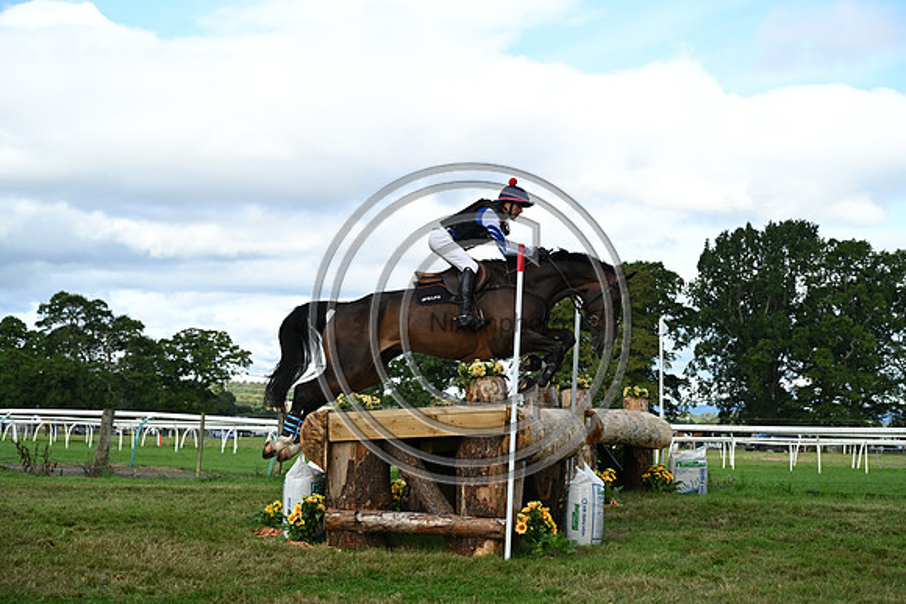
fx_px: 1435
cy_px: 302
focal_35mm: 57
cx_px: 453
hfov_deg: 35.0
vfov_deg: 23.8
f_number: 4.5
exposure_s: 1/1250
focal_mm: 57
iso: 360
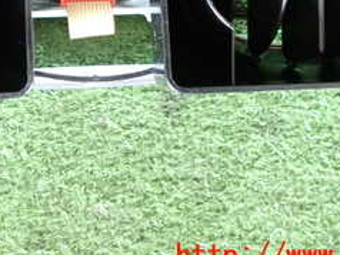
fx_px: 619
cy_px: -46
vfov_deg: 21.7
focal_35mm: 63
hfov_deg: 30.0
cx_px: 70
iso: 400
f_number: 2
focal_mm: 4.5
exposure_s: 1/30
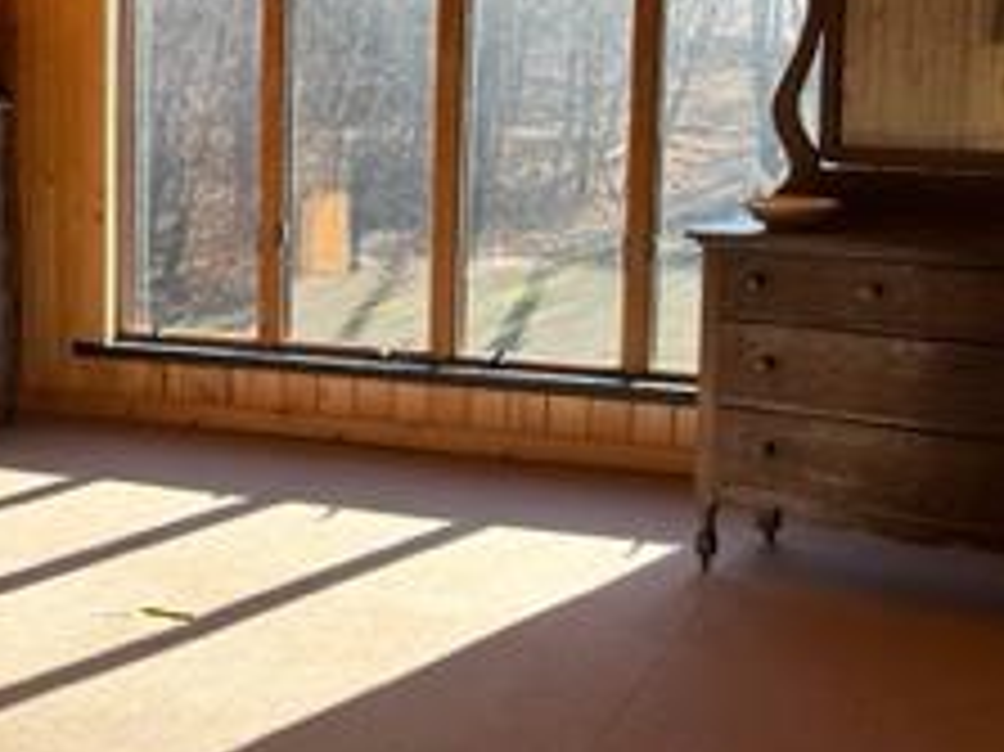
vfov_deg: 21.3
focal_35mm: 69
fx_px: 2000
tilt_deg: -8.7
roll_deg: +0.1
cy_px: 302
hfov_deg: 25.9
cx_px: -126
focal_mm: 6.86
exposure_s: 1/1050
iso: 80
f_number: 1.78
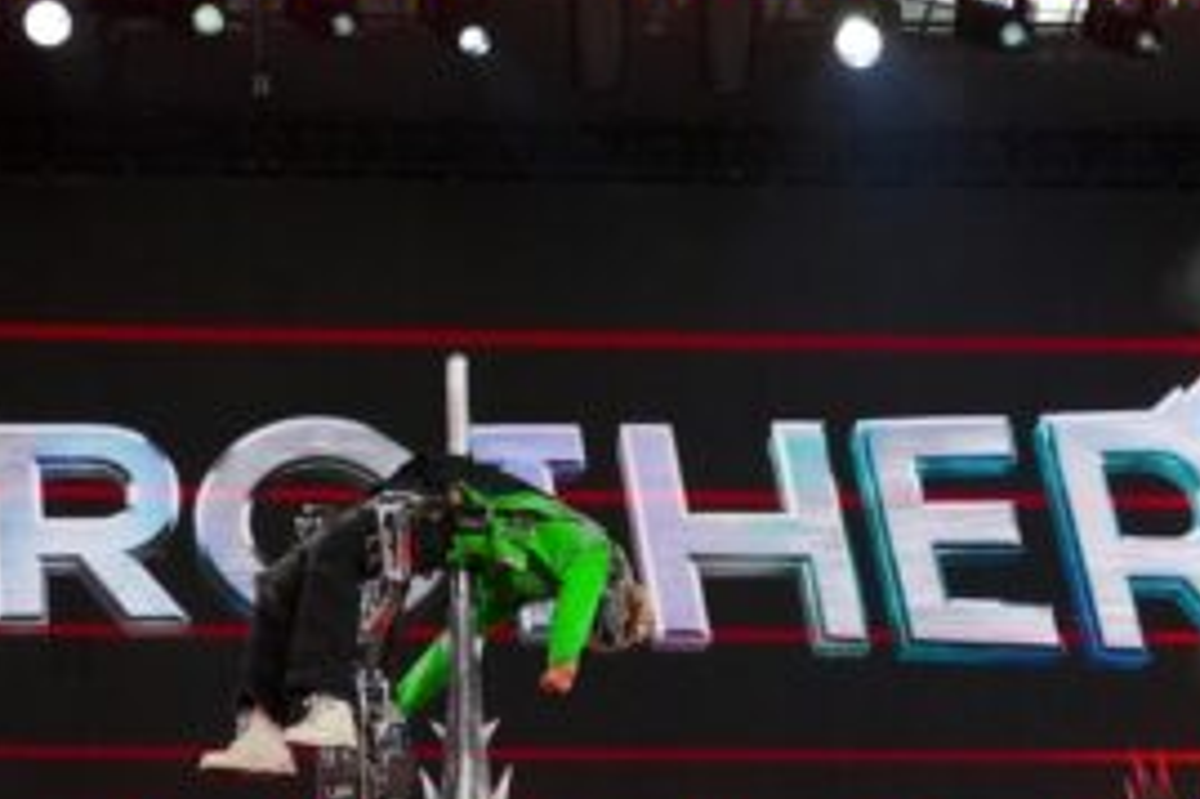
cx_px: 1106
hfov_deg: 5.1
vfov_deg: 3.4
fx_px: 13425
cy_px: 509
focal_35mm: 403
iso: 1000
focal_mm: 94
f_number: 5.6
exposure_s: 1/160
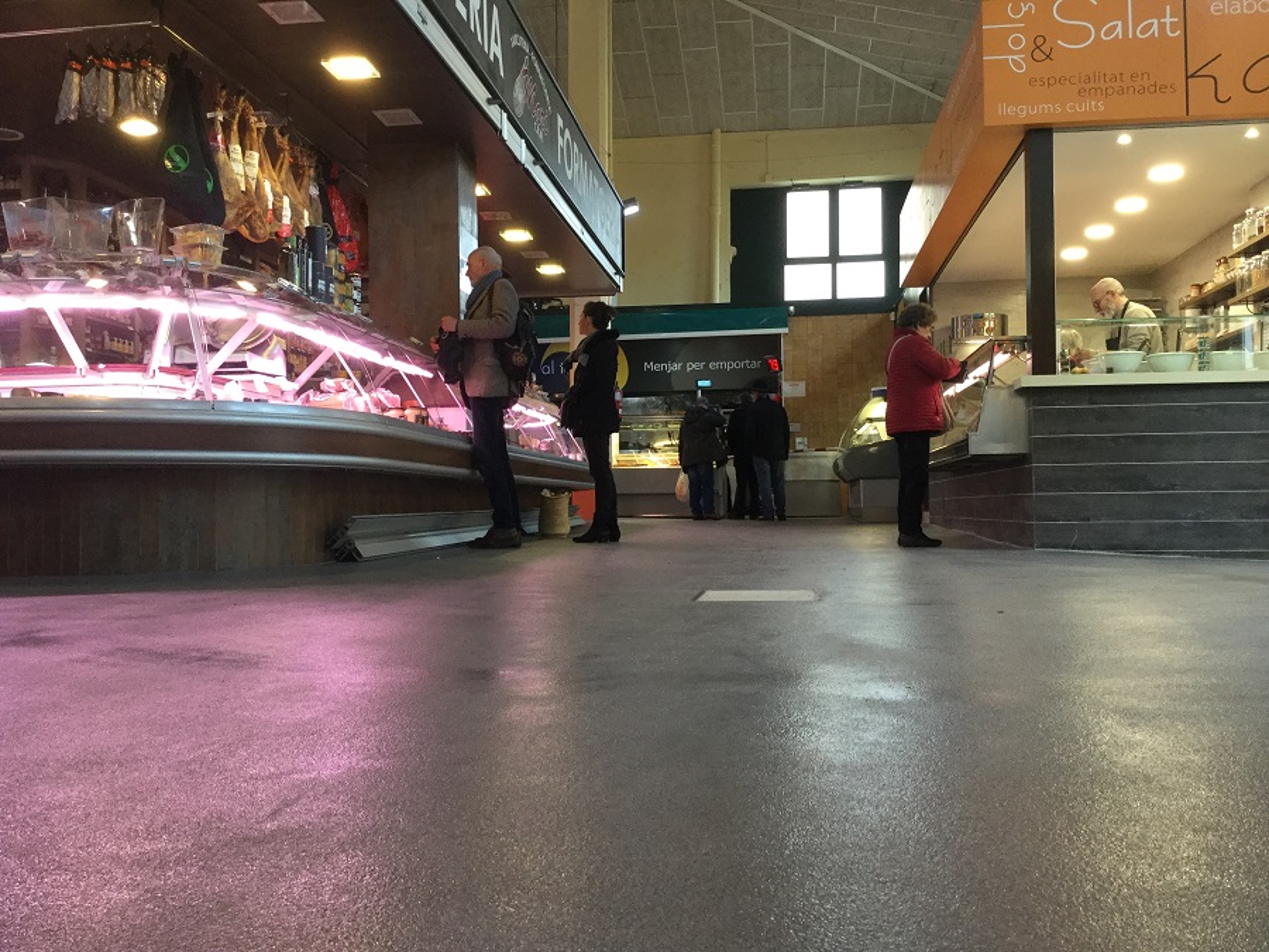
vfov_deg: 45.4
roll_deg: +0.4
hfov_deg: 58.4
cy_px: 476
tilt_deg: -1.0
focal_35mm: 31
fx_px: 1136
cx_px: 634
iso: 100
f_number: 2.4
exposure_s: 1/33
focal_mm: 3.3
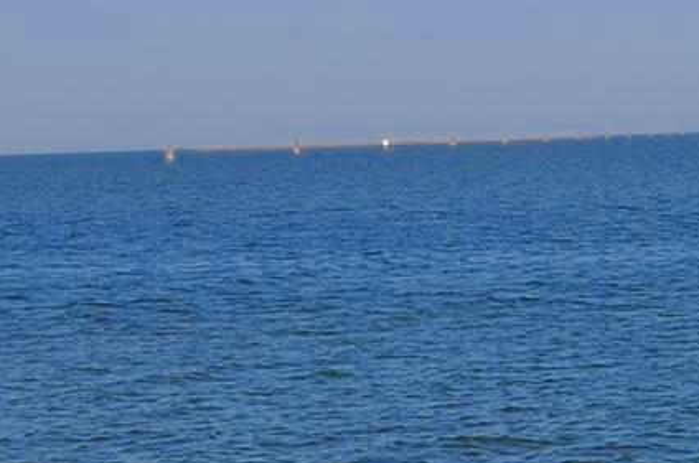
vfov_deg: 5.9
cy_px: 287
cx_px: 1291
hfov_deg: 8.5
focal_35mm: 232
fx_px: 4496
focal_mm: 32
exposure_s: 1/320
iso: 100
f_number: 9
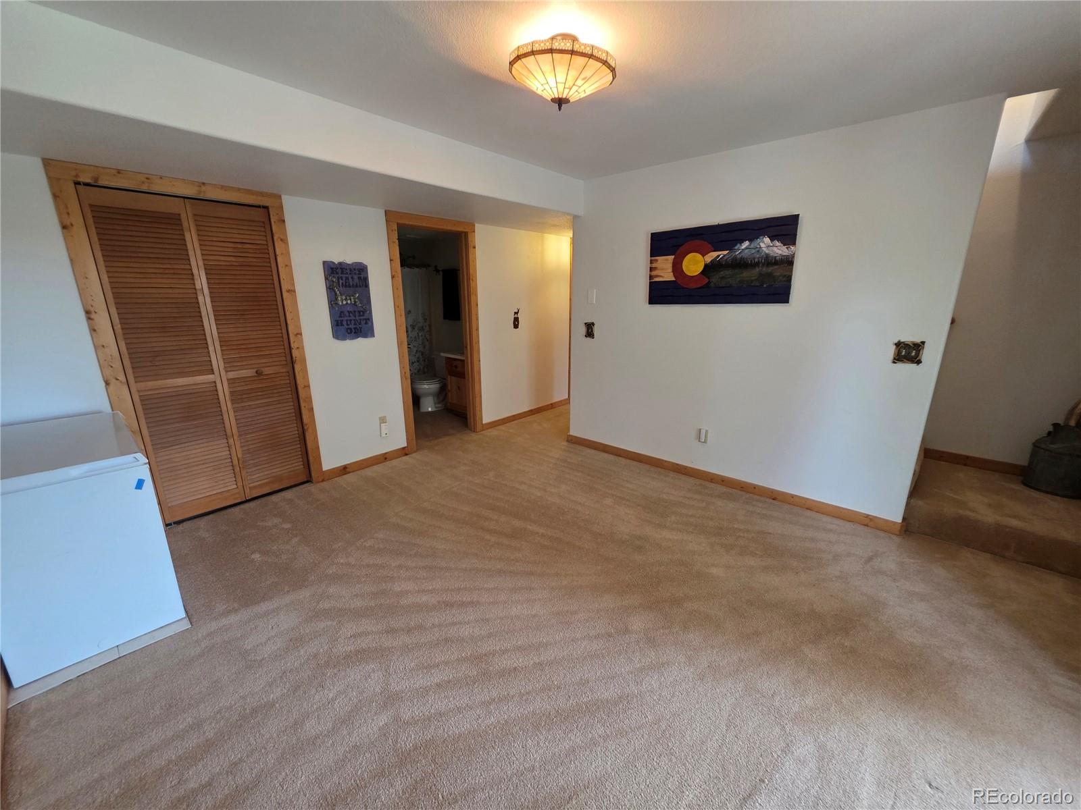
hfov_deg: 106.2
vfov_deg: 89.9
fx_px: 406
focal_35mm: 13
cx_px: 540
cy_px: 405
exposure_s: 1/60
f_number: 1.9
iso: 250
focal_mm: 2.2
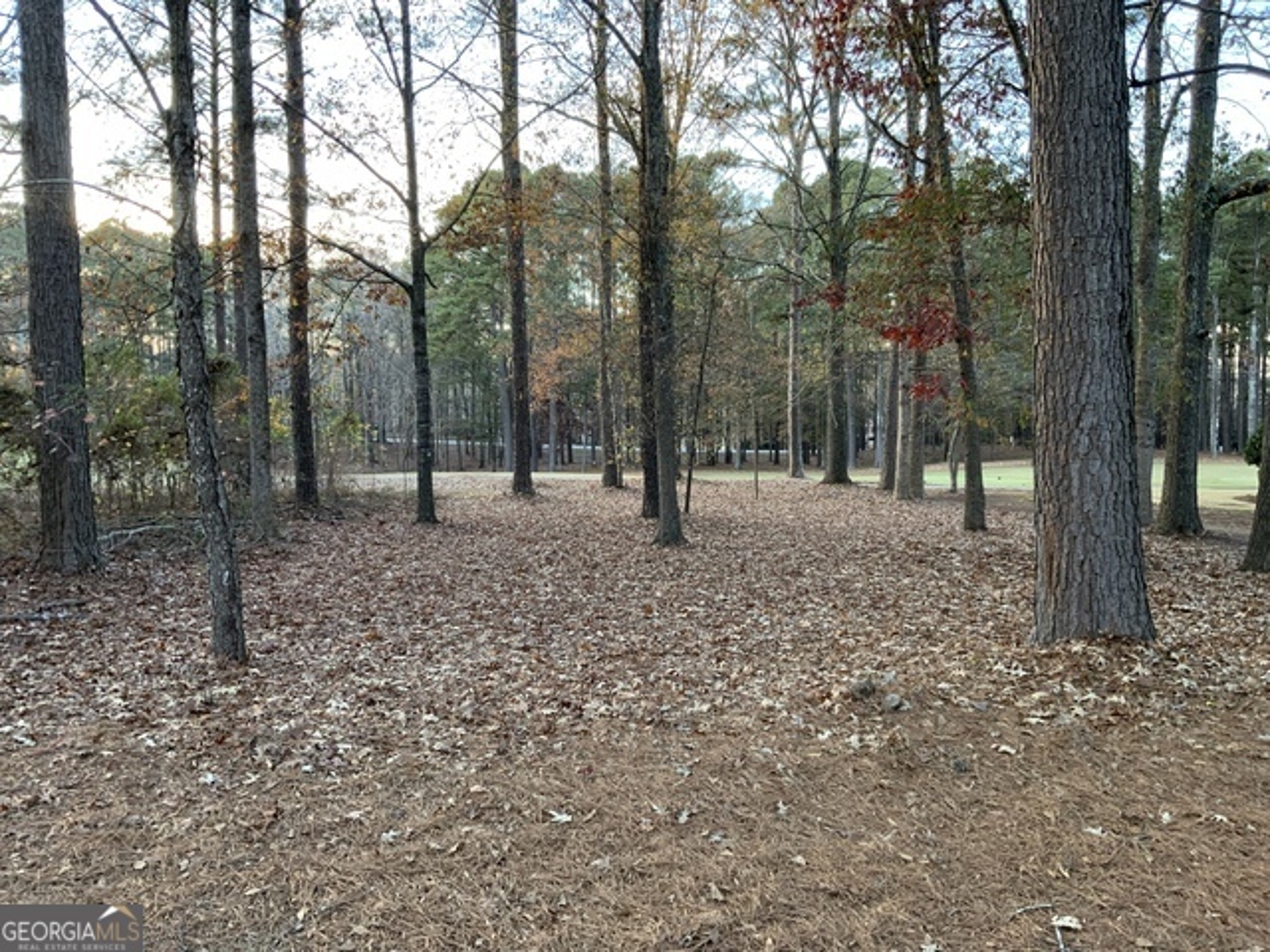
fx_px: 1064
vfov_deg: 48.2
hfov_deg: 61.7
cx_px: 635
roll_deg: -0.8
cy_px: 476
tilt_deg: -4.5
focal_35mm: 29
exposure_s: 1/81
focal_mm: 3
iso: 64
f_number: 1.8
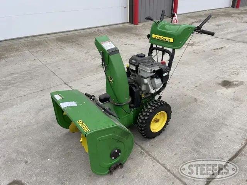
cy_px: 92
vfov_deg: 53.1
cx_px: 124
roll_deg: +1.9
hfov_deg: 67.3
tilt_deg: -26.0
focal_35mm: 26
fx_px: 186
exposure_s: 1/492
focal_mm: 5.1
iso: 32
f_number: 1.6
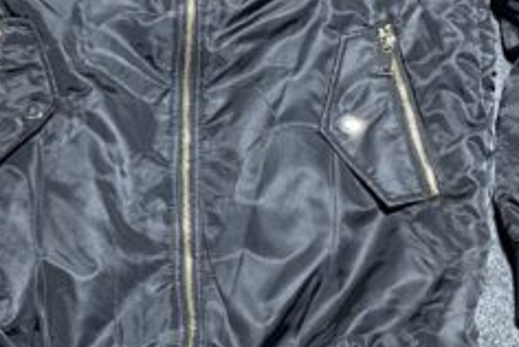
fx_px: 880
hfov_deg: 32.6
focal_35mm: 61
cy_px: 60
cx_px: 180
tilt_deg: -53.8
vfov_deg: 22.0
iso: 320
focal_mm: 4.2
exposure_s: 1/50
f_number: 1.6
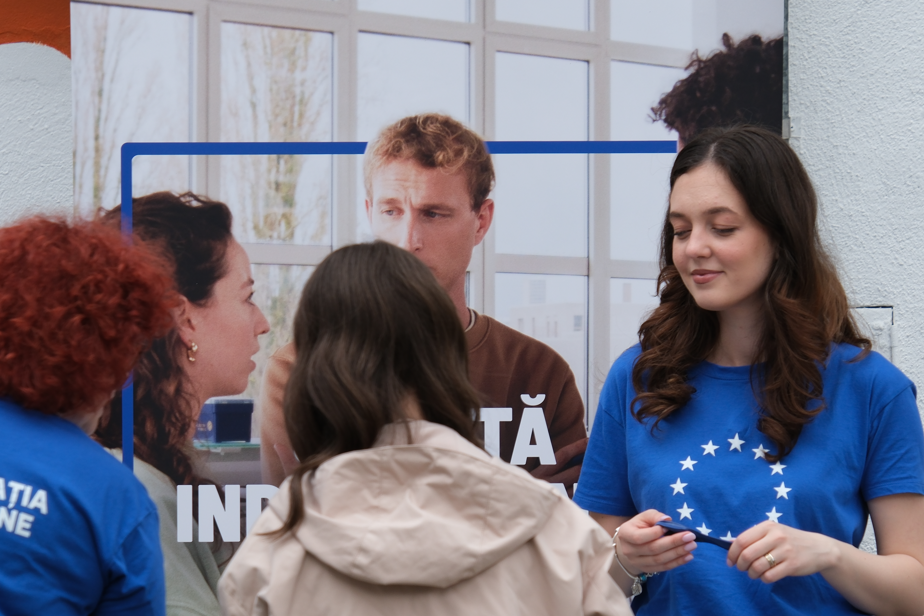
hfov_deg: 5.0
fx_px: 10522
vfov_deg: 3.4
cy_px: 413
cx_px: 446
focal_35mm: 410
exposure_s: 1/150
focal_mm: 164
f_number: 5.6
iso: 200
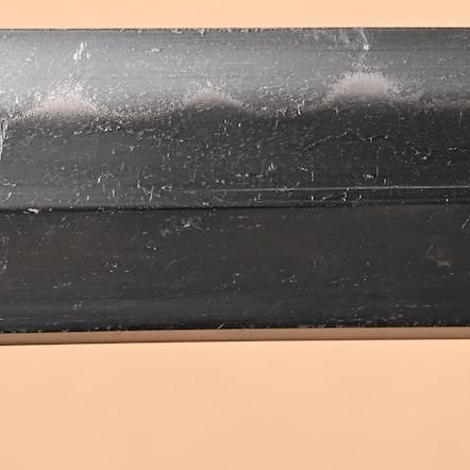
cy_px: 165
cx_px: 437
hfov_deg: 5.8
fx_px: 4593
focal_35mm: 299
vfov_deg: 5.9
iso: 100
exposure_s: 1/2
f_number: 5.3
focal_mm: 74
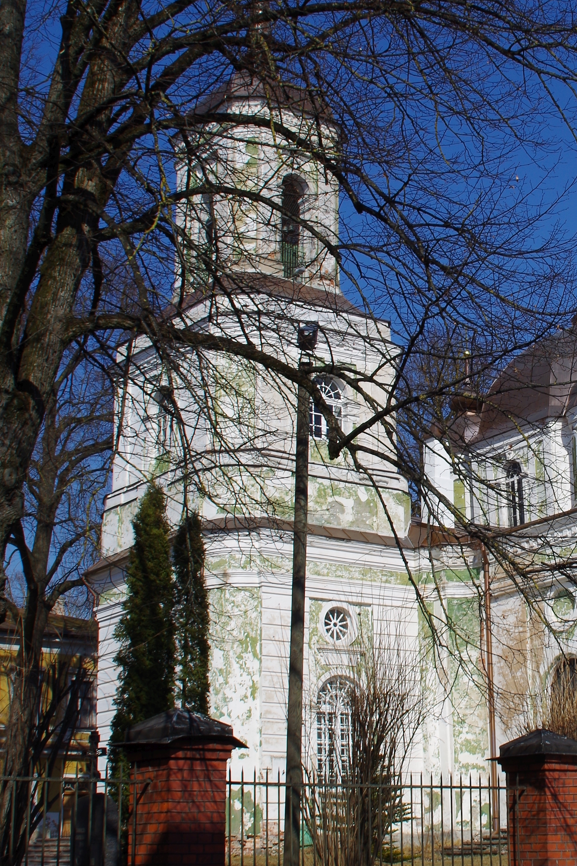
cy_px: 439
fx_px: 1611
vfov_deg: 30.1
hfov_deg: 20.0
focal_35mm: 67
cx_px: 498
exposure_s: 1/160
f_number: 14
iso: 100
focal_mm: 24
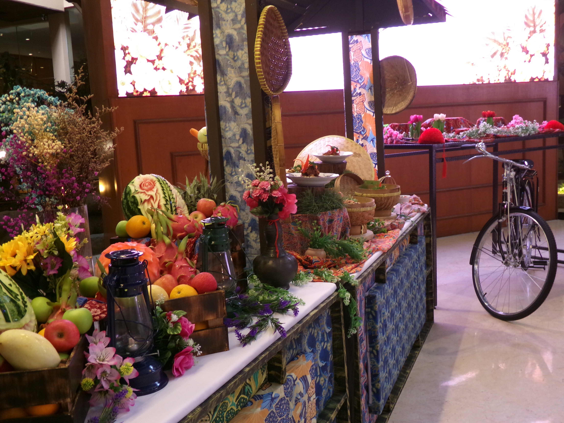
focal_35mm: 37
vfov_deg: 38.7
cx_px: 282
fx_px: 603
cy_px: 212
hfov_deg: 50.1
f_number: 4
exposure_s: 1/17
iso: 270
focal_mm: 6.6
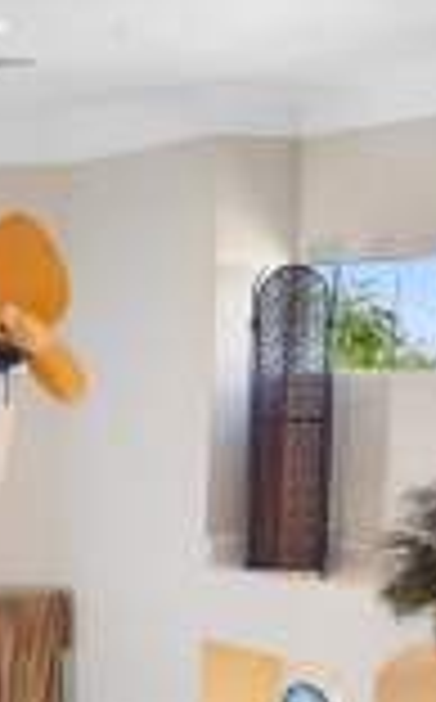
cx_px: -72
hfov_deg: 14.8
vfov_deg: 23.5
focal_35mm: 85
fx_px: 1622
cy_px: 680
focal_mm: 13
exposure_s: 1/3
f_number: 7.1
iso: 200
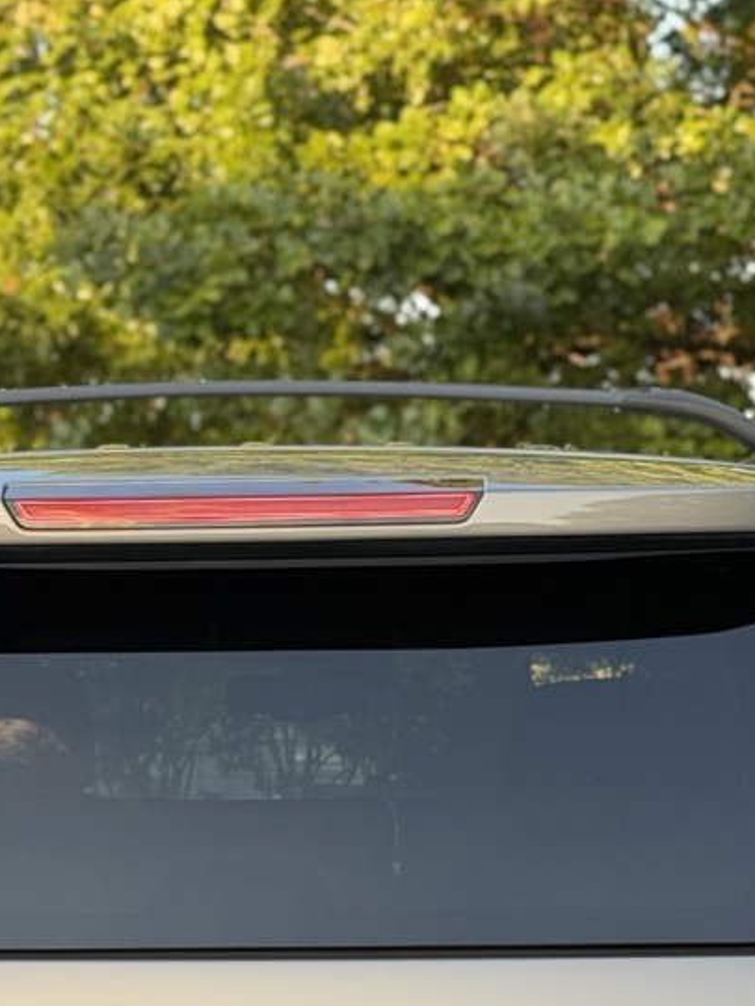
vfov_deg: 13.5
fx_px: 4128
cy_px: 1233
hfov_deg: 10.4
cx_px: 244
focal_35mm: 142
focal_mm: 6.76
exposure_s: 1/168
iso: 64
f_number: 1.78
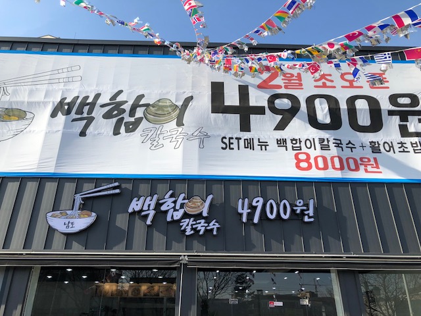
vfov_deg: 49.7
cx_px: 210
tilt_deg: +25.4
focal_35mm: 28
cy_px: 158
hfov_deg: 63.4
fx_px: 341
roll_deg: -0.9
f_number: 1.8
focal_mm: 3.99
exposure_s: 1/1333
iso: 20
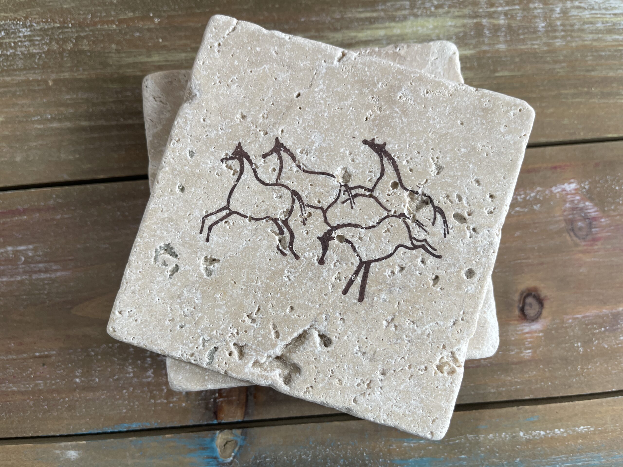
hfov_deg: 69.4
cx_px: 312
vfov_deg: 54.9
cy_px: 234
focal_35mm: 25
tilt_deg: -85.8
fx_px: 450
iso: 64
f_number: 1.6
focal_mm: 5.1
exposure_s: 1/60
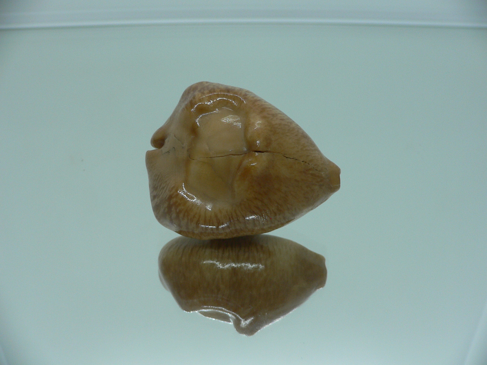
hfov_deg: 52.6
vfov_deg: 40.7
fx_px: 492
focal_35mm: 35
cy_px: 182
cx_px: 244
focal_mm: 4.6
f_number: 2.8
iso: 100
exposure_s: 1/60
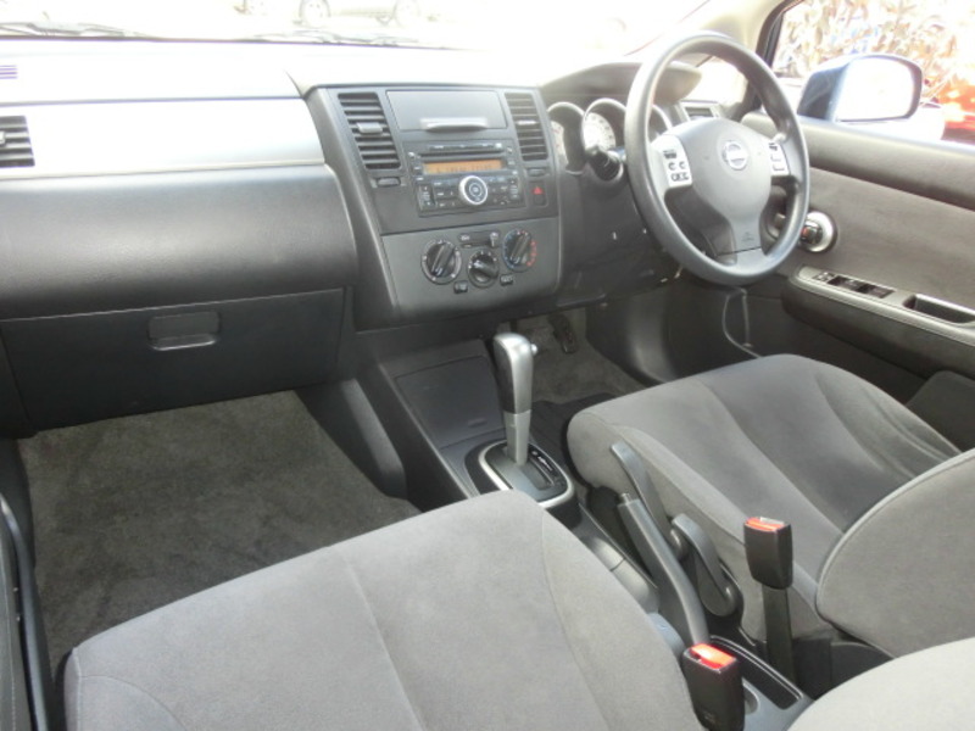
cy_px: 366
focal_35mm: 25
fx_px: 704
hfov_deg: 69.4
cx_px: 488
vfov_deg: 54.9
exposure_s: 1/60
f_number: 3.3
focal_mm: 4.4
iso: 400
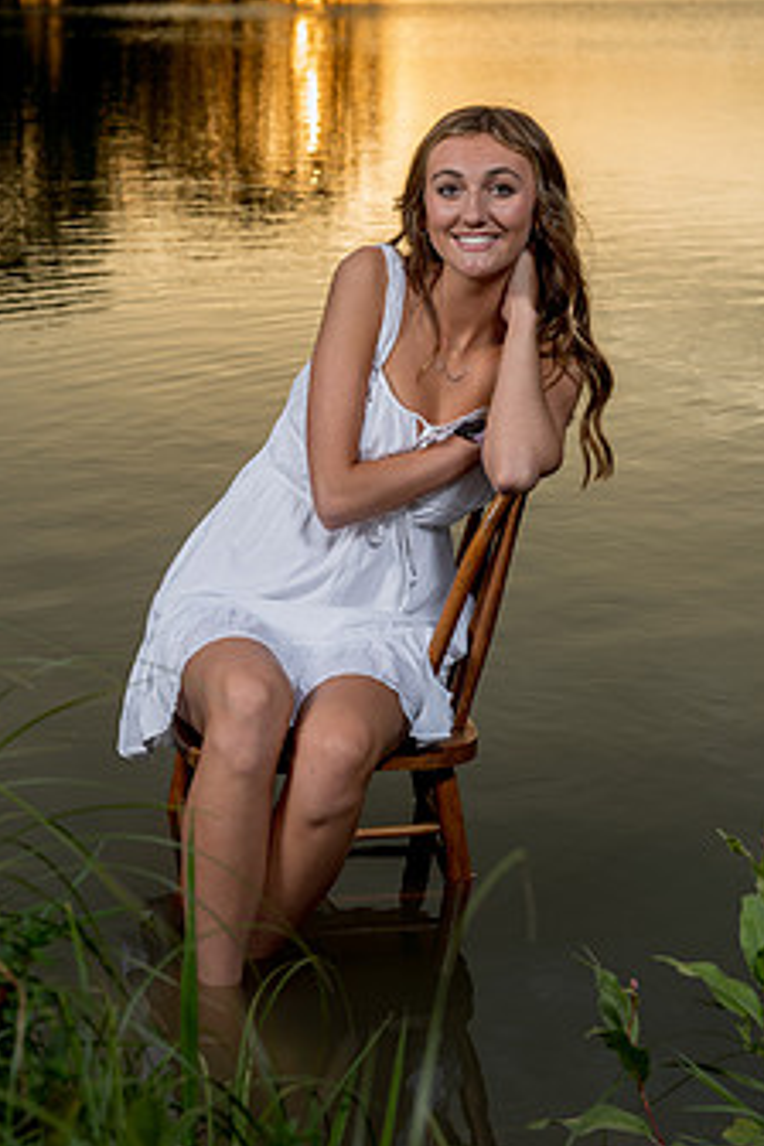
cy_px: 532
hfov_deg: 20.3
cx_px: 365
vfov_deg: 30.1
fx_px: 2133
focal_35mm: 67
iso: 100
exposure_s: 1/250
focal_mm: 50
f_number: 5.6
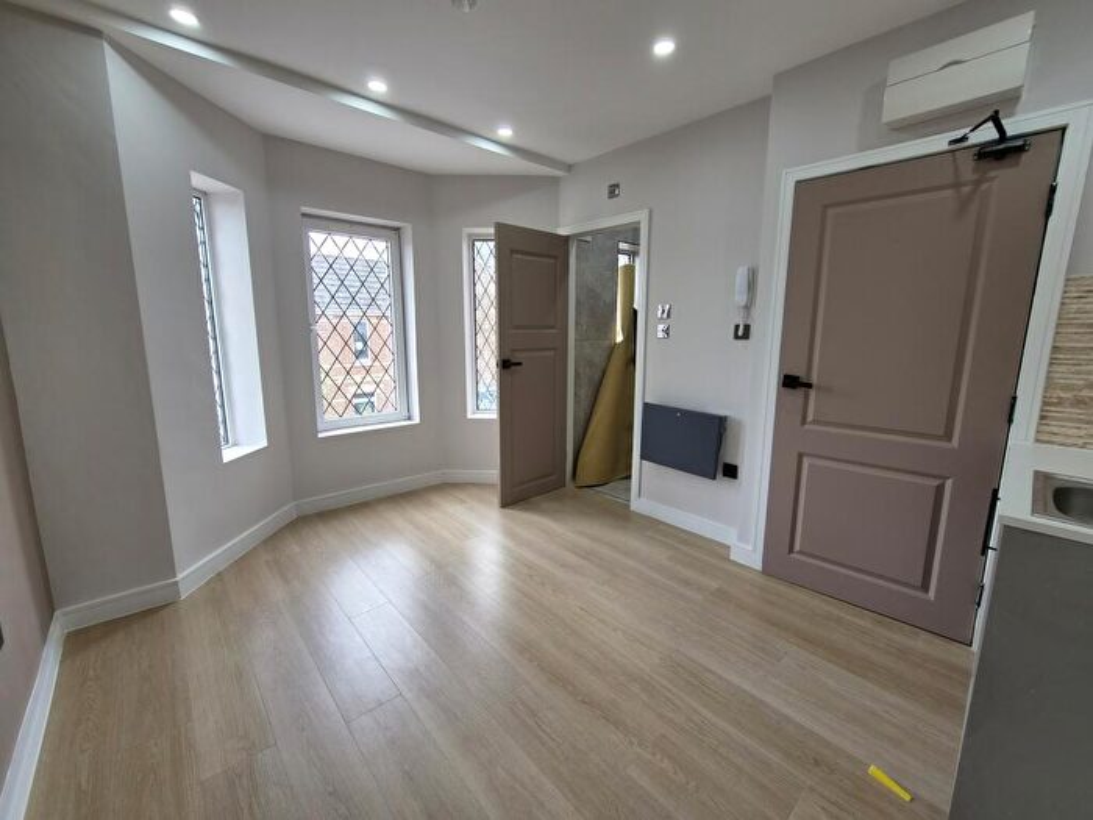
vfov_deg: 89.9
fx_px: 410
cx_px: 546
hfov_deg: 106.2
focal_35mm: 13
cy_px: 410
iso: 50
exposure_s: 1/109
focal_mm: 2.2
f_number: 2.2
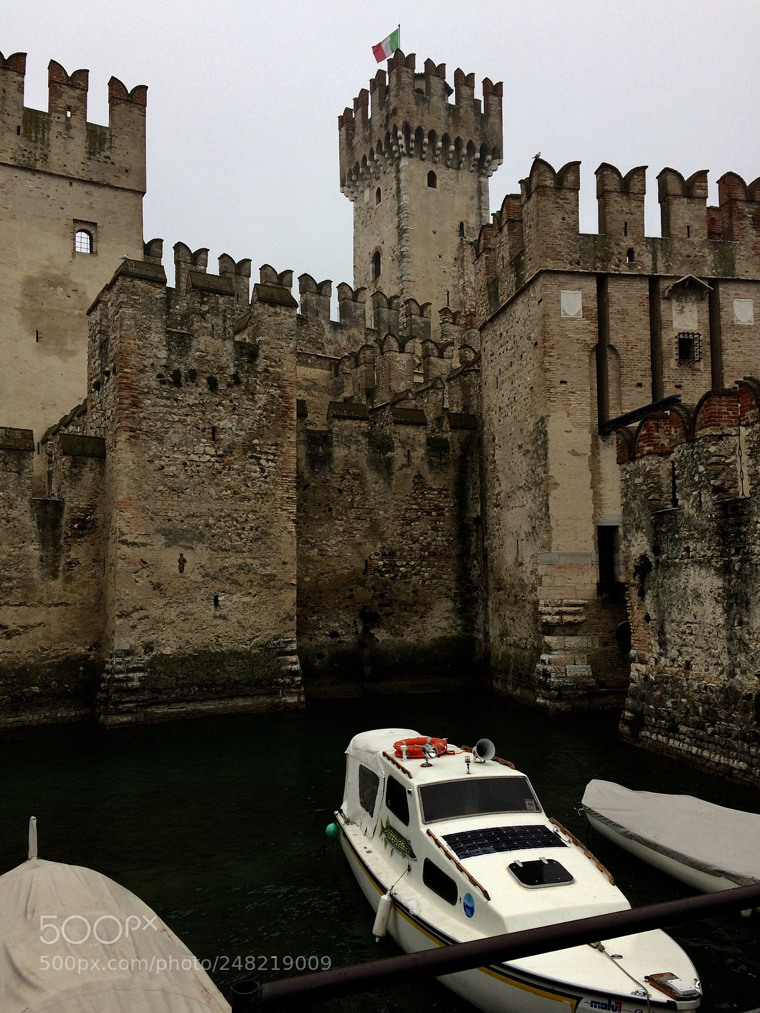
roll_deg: +1.0
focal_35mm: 29
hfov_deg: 48.2
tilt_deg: +3.8
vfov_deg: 61.7
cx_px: 380
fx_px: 849
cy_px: 506
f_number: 2.2
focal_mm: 4.15
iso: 32
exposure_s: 1/406
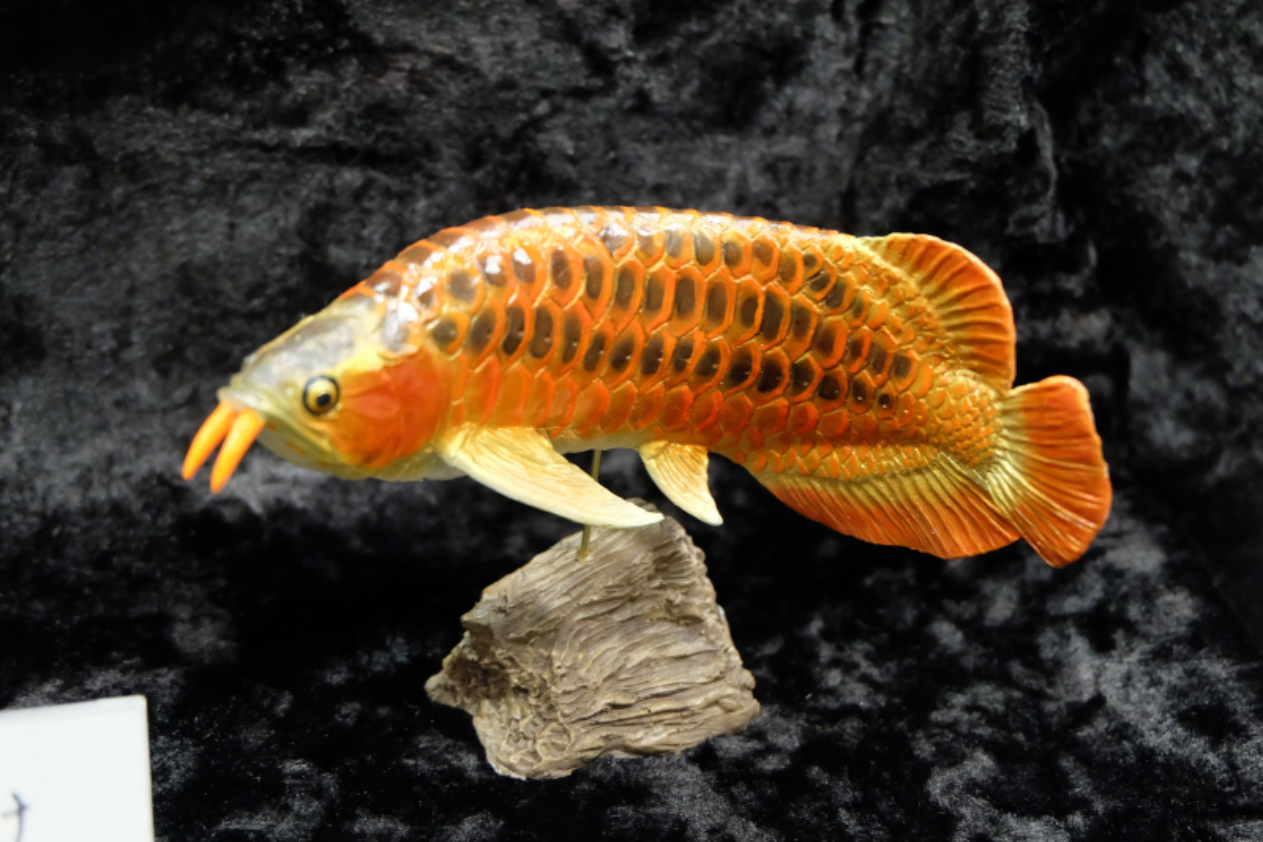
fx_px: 1719
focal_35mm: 49
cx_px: 632
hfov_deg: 40.4
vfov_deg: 27.5
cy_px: 421
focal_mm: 32.5
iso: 3200
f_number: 5
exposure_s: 1/25
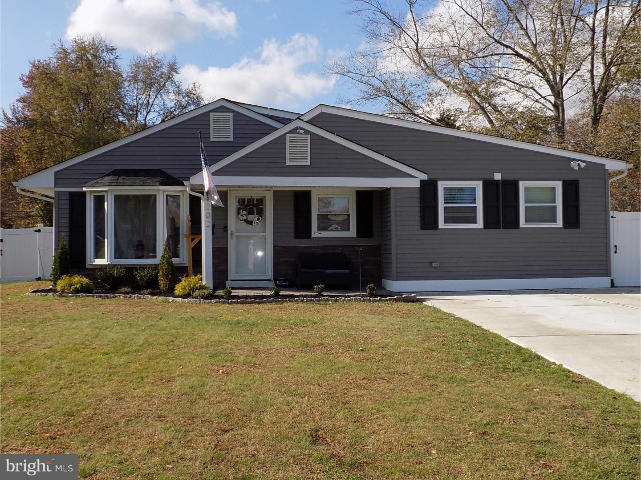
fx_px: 630
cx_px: 320
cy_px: 240
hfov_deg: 54.0
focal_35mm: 34
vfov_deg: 41.8
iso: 80
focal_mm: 6.1
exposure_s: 1/640
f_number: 3.4
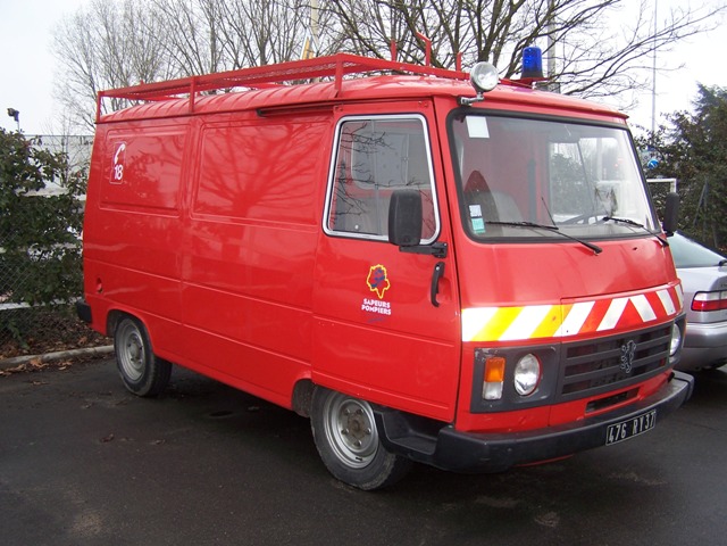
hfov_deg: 49.0
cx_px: 364
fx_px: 798
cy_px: 273
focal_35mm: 38
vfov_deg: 37.7
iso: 80
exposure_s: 1/350
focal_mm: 6.3
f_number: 2.8
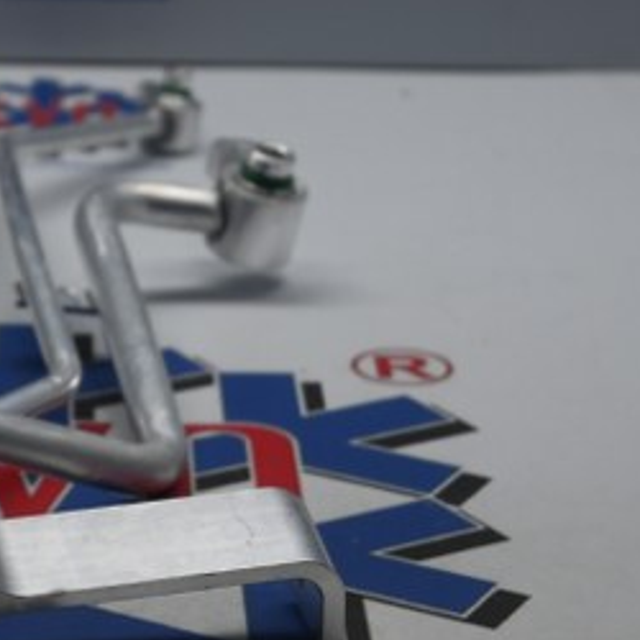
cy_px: 399
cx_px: 72
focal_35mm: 153
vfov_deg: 11.4
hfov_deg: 11.4
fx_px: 3200
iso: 320
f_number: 6.3
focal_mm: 50
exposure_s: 1/80
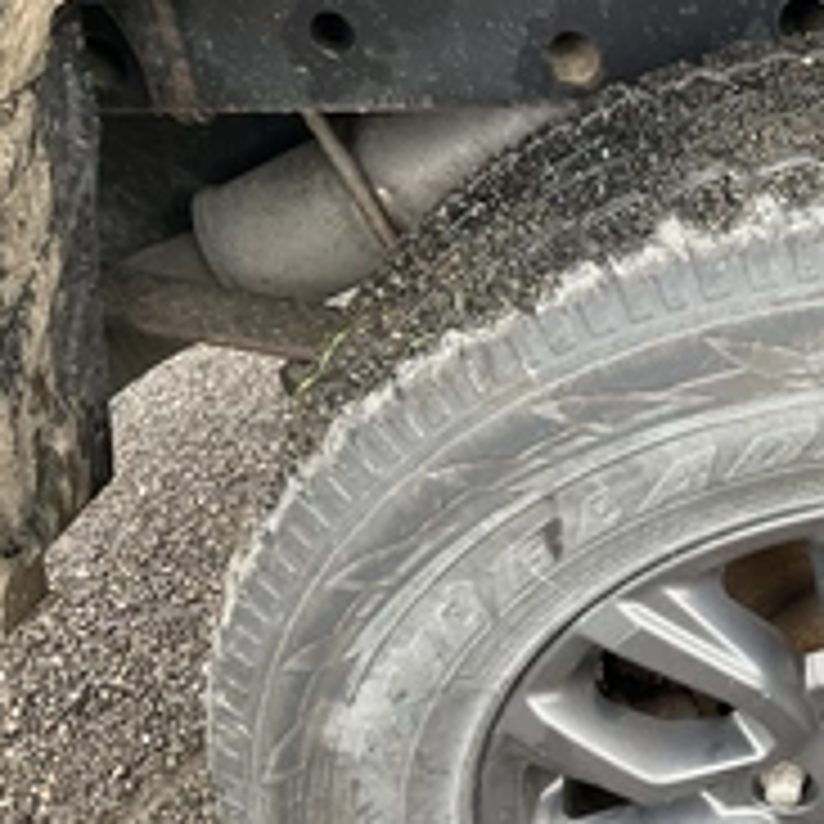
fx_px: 1508
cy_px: 545
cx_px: 860
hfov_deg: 28.3
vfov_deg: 30.3
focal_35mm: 56
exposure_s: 1/122
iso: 64
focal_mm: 3
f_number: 1.8
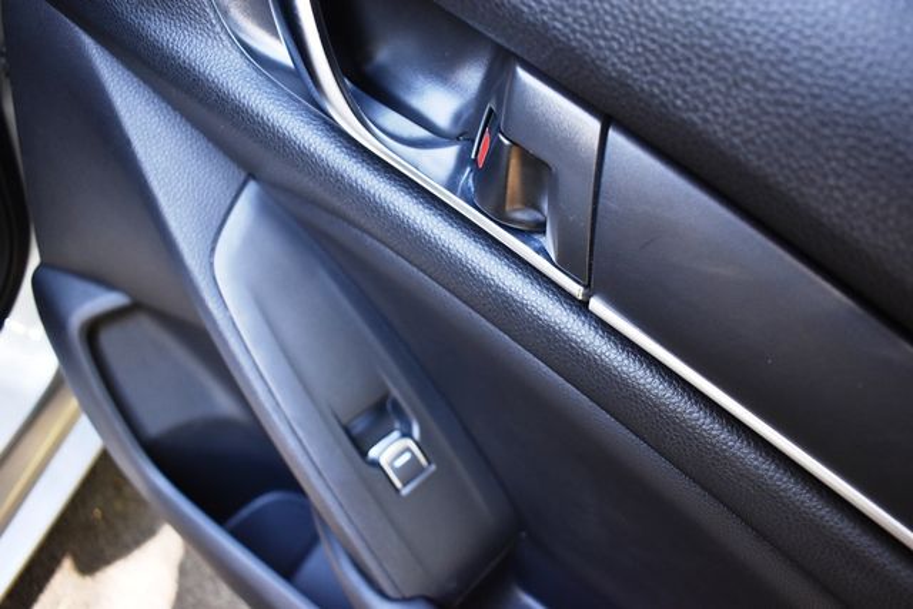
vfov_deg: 48.0
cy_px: 304
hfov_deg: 67.4
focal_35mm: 27
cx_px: 456
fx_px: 685
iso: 800
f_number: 3.5
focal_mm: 18
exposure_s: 1/160
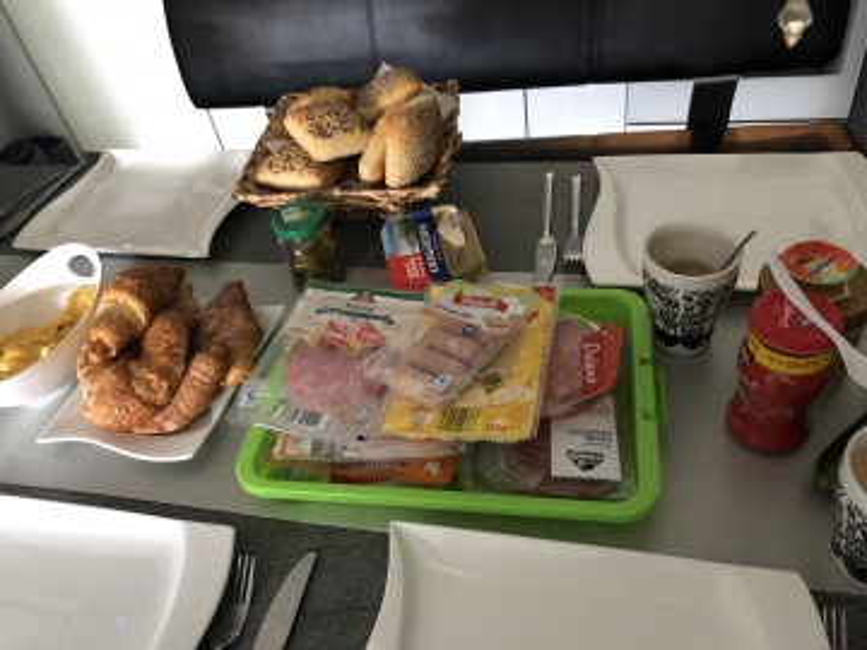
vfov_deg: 49.7
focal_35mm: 28
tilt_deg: -43.8
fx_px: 701
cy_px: 325
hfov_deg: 63.4
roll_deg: +11.7
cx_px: 434
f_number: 1.8
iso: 80
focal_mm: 3.99
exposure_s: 1/6
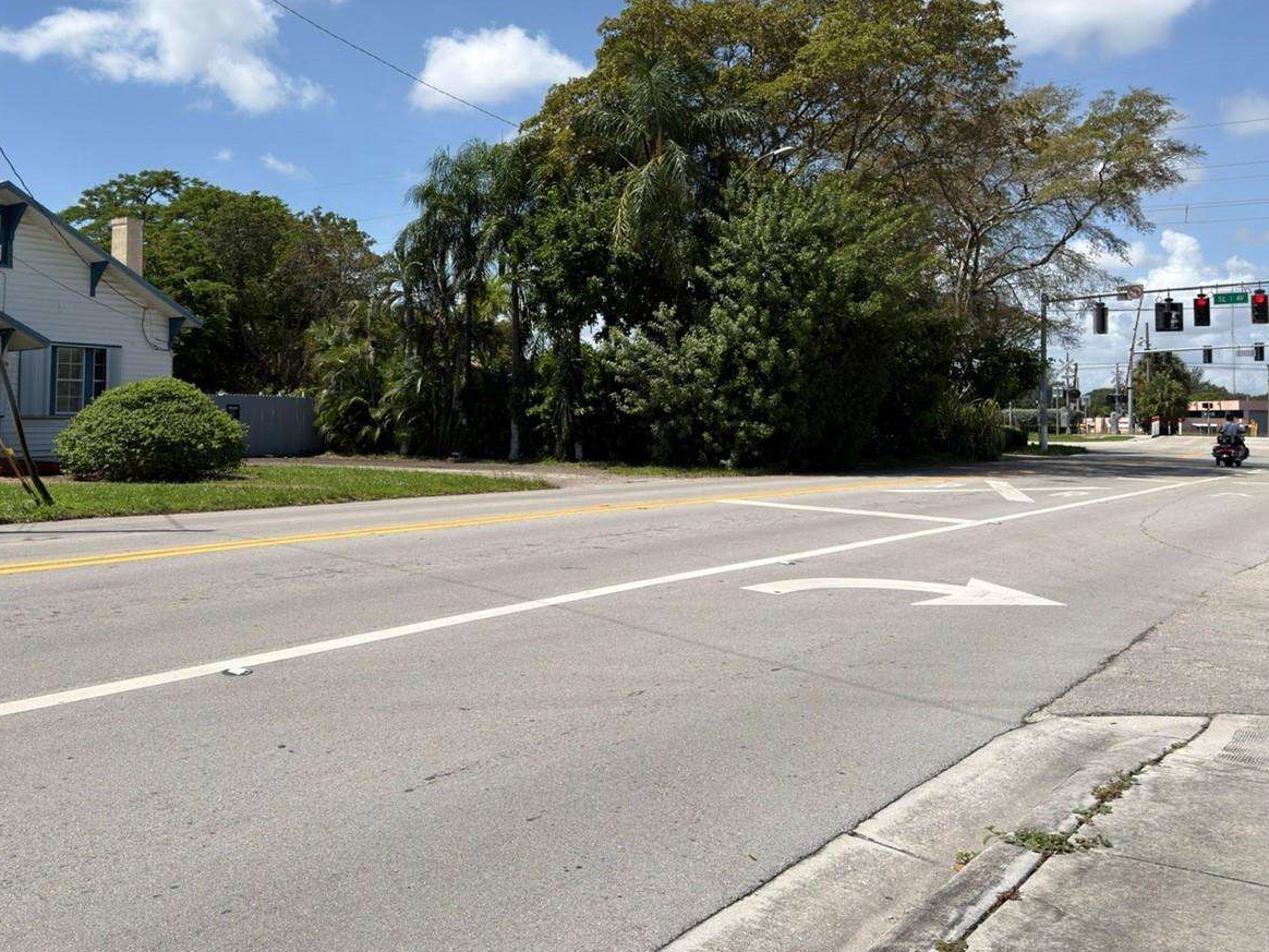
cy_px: 347
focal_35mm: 33
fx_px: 1210
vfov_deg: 42.6
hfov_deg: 54.7
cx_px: 478
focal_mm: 6.76
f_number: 1.78
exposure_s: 1/5882
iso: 64
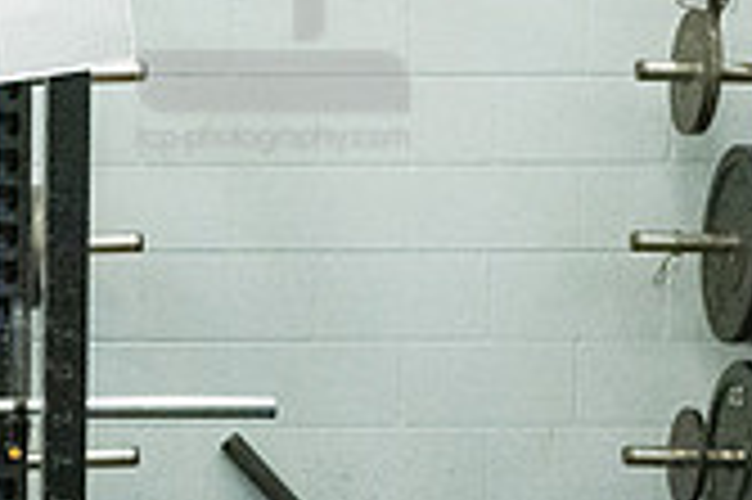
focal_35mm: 167
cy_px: 613
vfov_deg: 8.1
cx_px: -365
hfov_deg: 11.8
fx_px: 3485
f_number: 5.6
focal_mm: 32
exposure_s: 1/400
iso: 10000
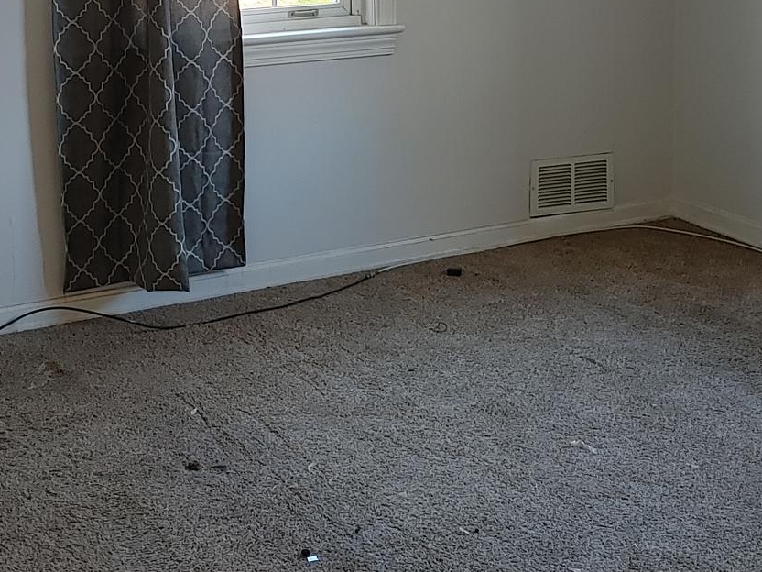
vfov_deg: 22.1
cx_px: 362
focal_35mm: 64
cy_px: 8
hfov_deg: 30.3
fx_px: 1409
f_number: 1.8
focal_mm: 4.81
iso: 300
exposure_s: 1/60
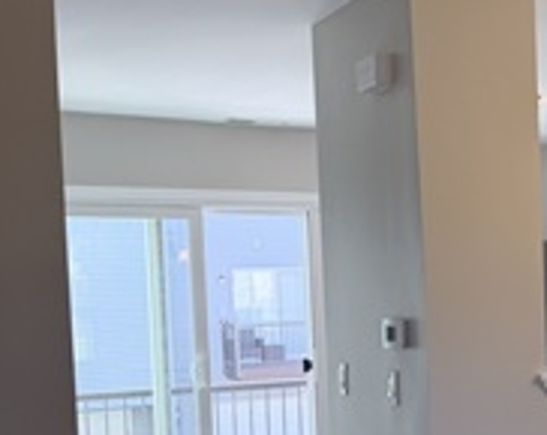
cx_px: 724
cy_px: 345
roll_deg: +2.8
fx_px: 1067
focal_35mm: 66
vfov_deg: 22.8
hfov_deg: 24.7
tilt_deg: -1.5
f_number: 1.78
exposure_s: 1/190
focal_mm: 6.76
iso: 100
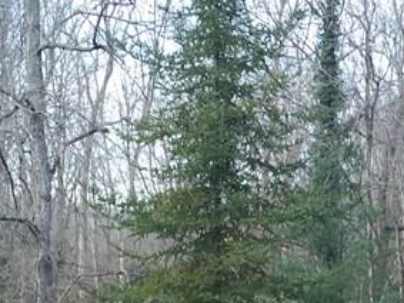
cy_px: 537
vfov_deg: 12.8
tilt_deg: -7.6
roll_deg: -0.3
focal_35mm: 105
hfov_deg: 18.7
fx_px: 1225
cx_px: 196
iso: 25
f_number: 2.2
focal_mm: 4.15
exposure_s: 1/60
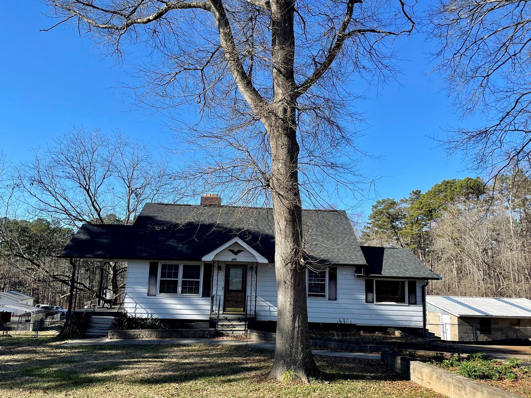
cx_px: 269
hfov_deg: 61.7
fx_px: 445
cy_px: 211
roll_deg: -1.2
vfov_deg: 48.2
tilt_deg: +9.3
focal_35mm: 29
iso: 32
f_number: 1.6
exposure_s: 1/1887
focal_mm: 4.2
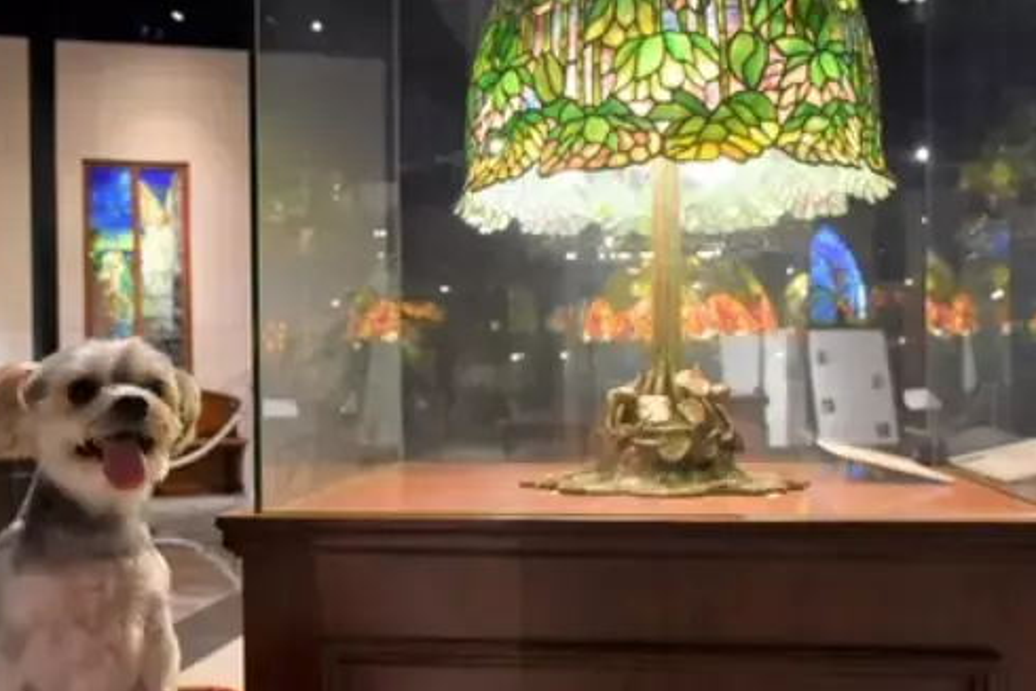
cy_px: 421
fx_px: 1428
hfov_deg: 39.7
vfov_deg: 27.1
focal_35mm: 50
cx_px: 406
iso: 800
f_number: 5.6
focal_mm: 27
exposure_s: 1/50
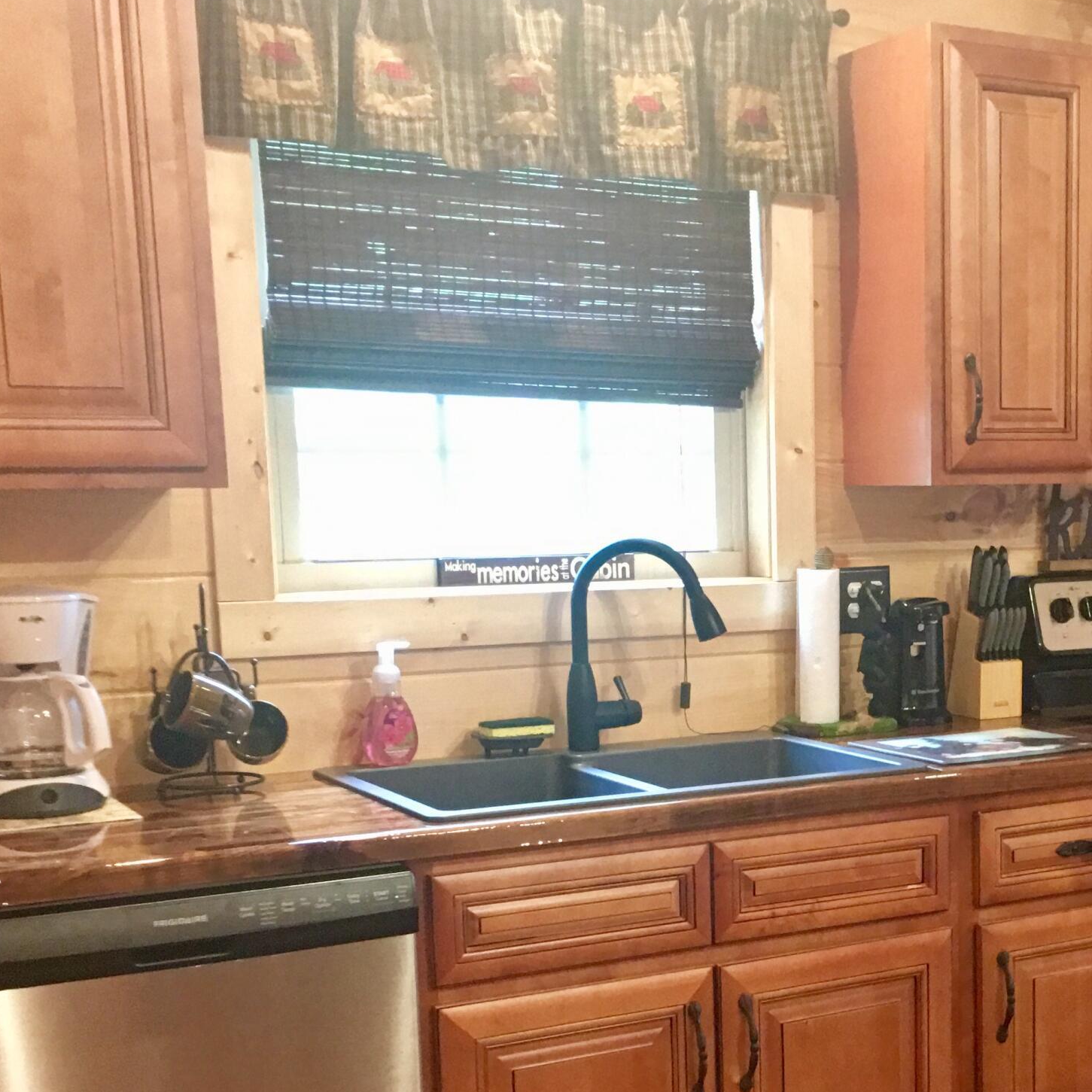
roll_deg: -0.1
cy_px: 787
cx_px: 884
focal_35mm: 53
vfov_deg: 31.7
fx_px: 1892
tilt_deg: -6.5
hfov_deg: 31.3
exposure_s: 1/4
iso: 50
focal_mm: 4.15
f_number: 2.2
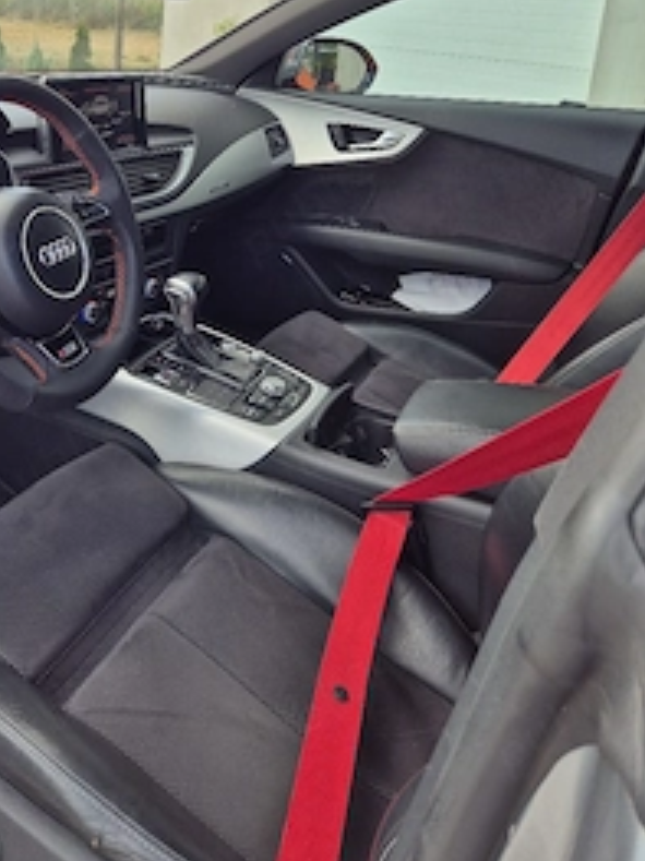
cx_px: 157
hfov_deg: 39.5
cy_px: 219
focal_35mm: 35
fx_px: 870
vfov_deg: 50.6
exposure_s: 1/625
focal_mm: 5.4
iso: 25
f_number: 1.8
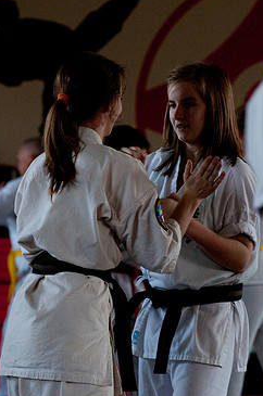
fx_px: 2849
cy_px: 217
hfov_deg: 5.3
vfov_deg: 8.0
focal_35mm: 259
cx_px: 141
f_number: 4.8
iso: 800
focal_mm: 140
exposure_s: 1/200
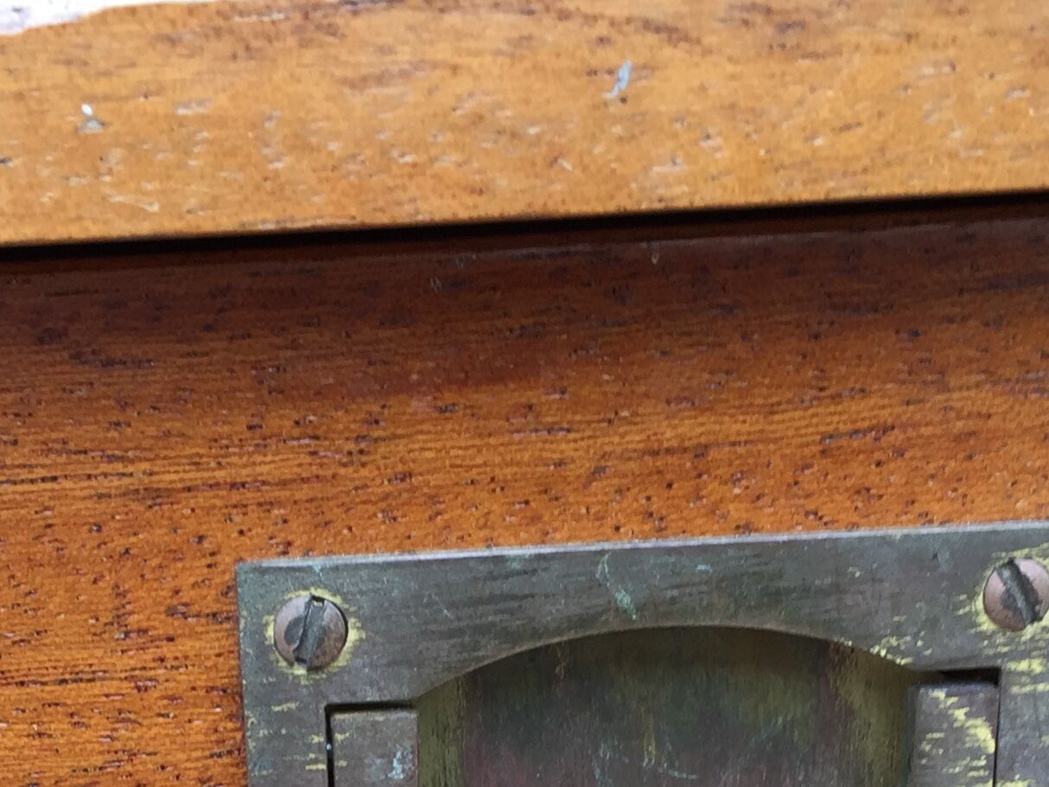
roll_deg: +1.5
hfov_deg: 24.9
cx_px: 387
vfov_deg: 17.7
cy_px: 1007
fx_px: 2363
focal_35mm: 78
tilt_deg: -21.3
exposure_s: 1/50
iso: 40
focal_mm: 4.15
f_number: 2.2
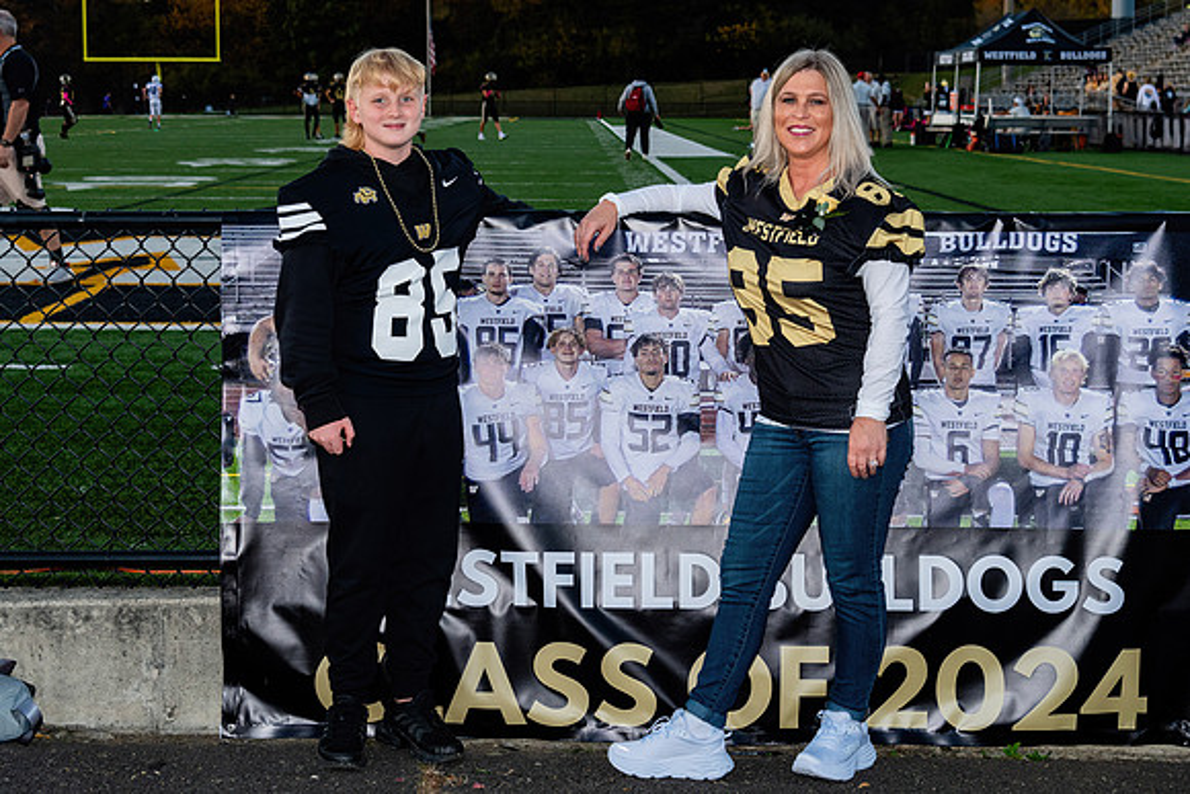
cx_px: 603
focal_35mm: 67
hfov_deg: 30.1
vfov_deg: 20.4
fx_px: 2210
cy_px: 338
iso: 500
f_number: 4.5
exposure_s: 1/200
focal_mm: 36
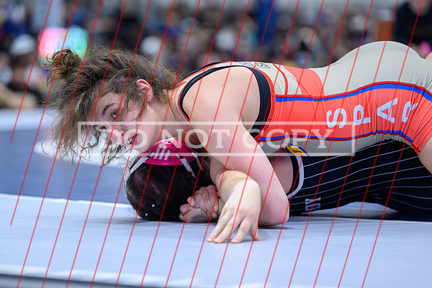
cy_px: 173
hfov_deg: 13.7
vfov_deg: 9.2
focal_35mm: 150
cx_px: 200
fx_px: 1798
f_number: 2.8
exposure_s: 1/400
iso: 5000
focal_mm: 125
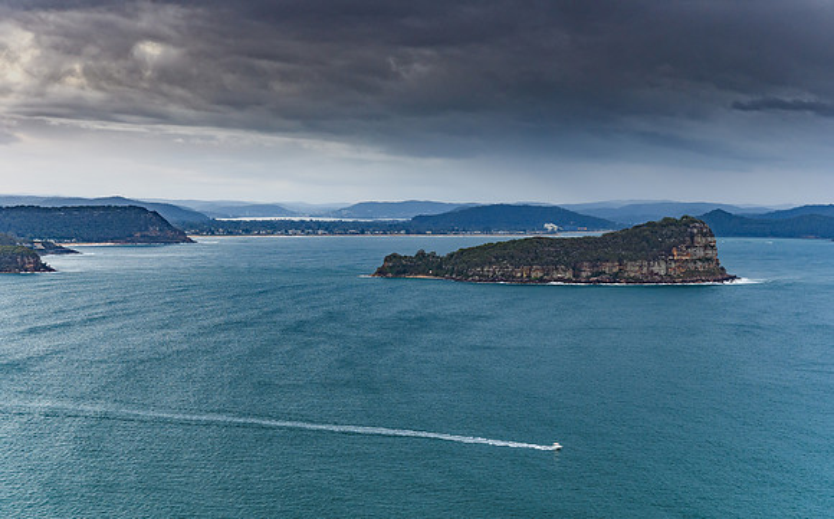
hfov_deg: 29.8
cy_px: 278
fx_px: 1568
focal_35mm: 69
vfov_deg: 18.8
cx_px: 417
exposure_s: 1/6
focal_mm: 44
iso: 100
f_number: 8
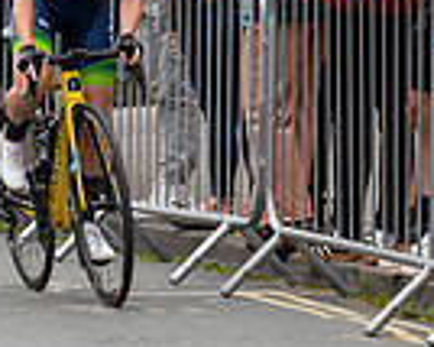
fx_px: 5673
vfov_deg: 3.5
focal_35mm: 442
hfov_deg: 4.4
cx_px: 16
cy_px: -199
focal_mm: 109
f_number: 3.5
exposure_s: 1/500
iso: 500
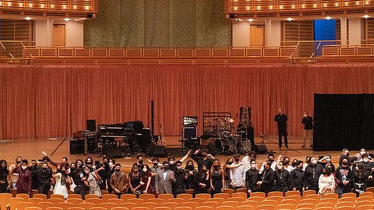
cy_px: 109
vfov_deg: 16.3
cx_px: 187
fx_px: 734
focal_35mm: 74
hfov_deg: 28.6
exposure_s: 1/160
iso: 20000
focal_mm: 70
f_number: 4.5
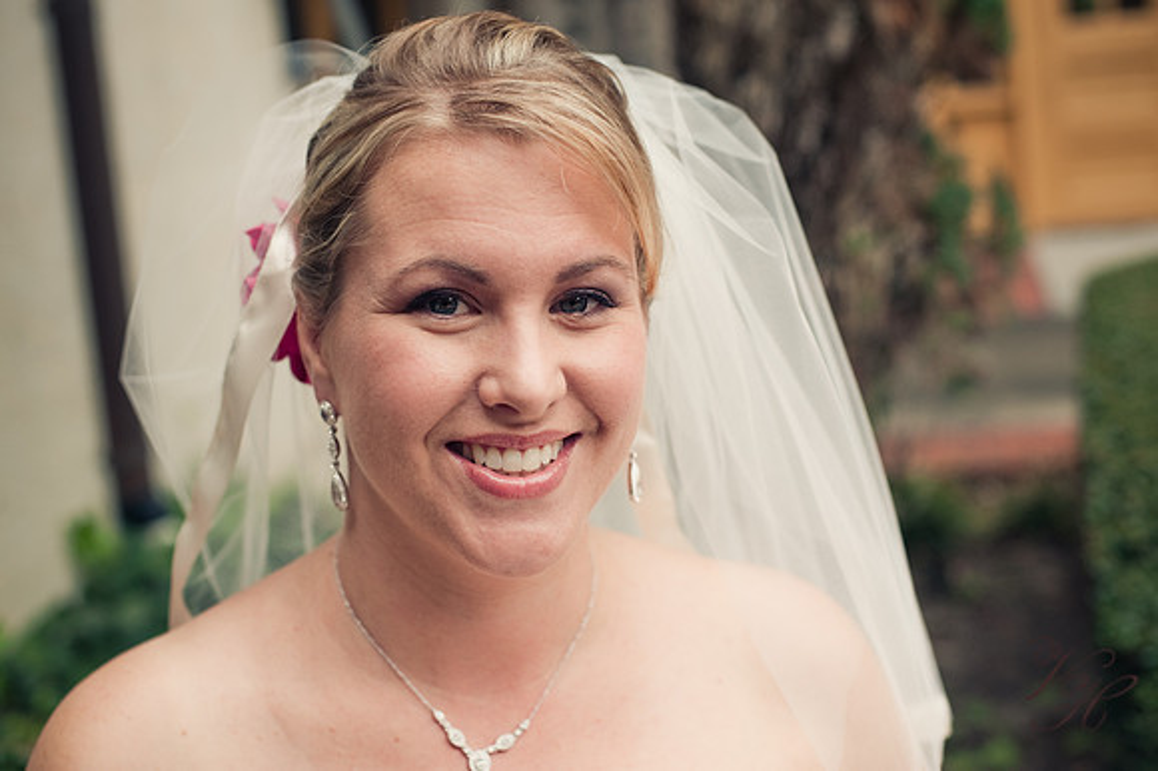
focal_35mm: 50
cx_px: 579
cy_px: 386
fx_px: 1607
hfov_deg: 39.6
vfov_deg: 27.0
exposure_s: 1/640
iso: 400
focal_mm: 50
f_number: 3.5
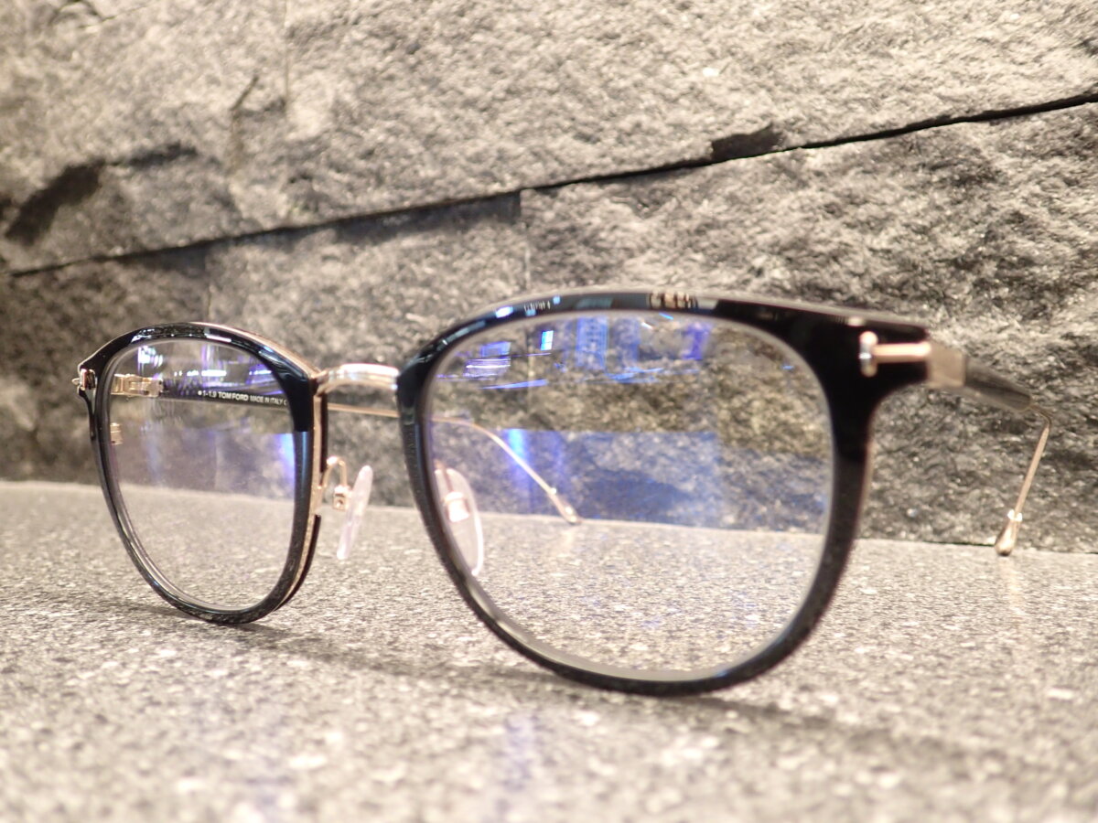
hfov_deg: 60.0
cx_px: 549
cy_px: 412
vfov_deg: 46.8
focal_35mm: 30
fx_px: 952
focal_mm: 5.5
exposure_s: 1/30
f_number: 2.3
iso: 400
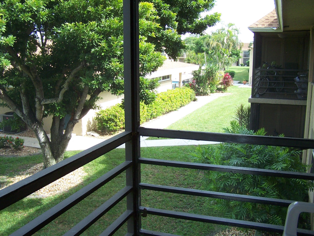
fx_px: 345
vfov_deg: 37.7
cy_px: 118
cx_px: 157
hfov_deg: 49.0
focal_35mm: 38
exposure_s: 1/90
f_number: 2.8
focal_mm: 6.3
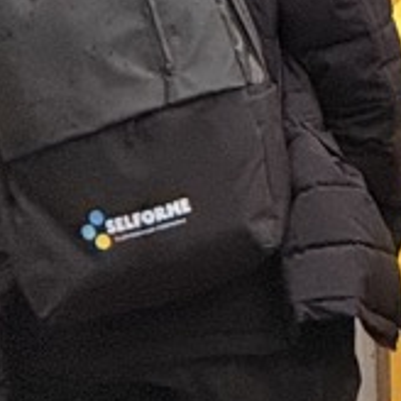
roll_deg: +1.3
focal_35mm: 774
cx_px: 1095
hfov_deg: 2.2
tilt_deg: +1.8
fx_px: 10144
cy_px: -467
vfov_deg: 2.3
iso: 250
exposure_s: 1/60
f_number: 2.8
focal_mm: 15.66
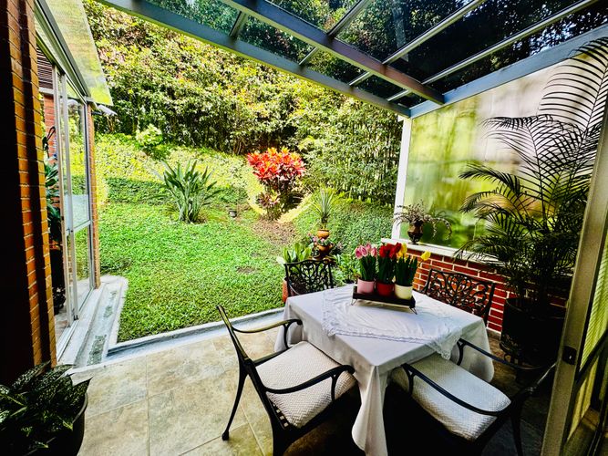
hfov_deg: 102.1
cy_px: 228
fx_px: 246
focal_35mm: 14
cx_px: 304
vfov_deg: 85.7
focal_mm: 2.22
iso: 64
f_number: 2.2
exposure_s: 1/99
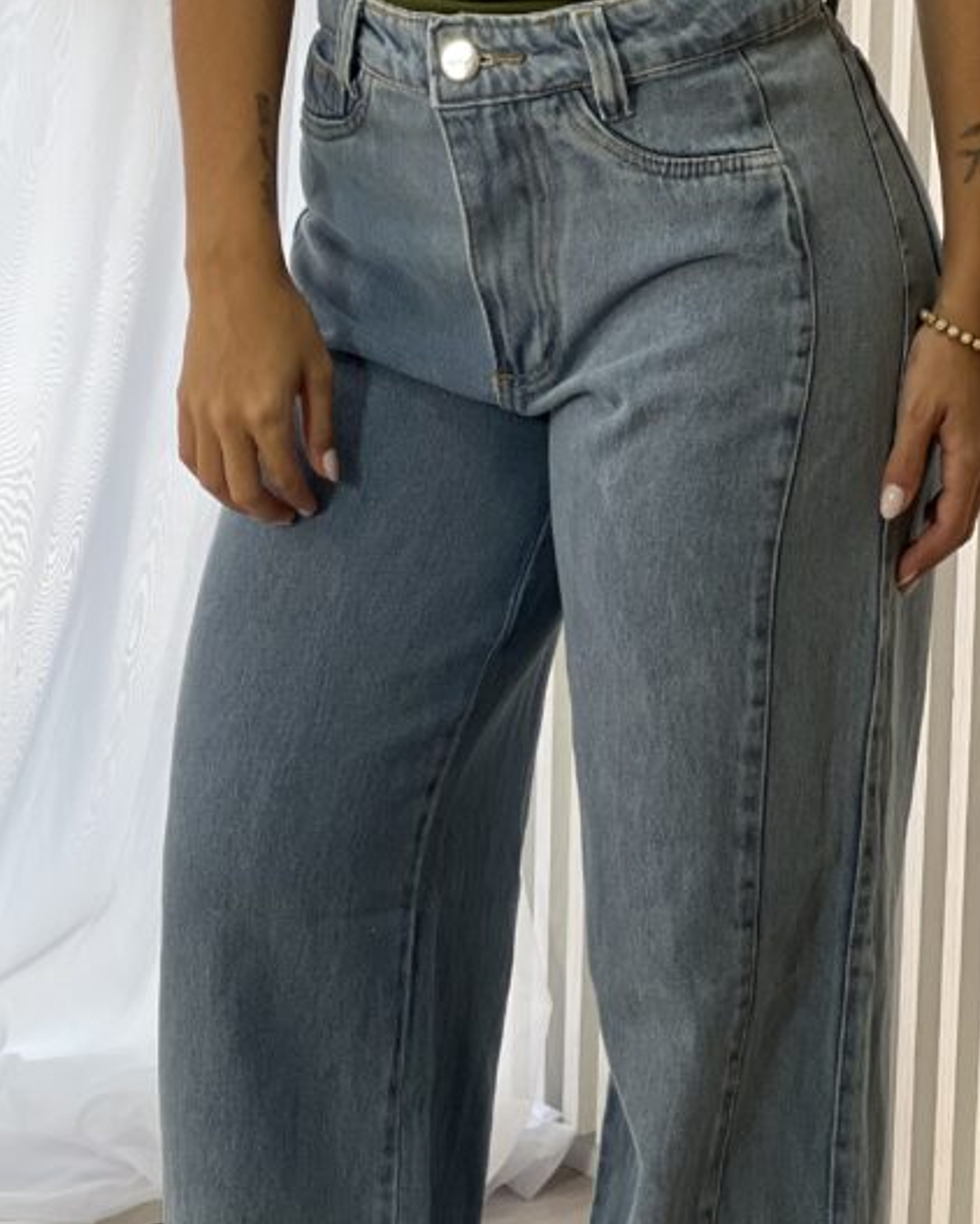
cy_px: 914
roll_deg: -0.1
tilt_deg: -14.5
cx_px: 439
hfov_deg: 11.6
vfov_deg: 14.4
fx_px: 4819
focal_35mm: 133
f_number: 2.8
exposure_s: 1/120
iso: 80
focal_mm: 9
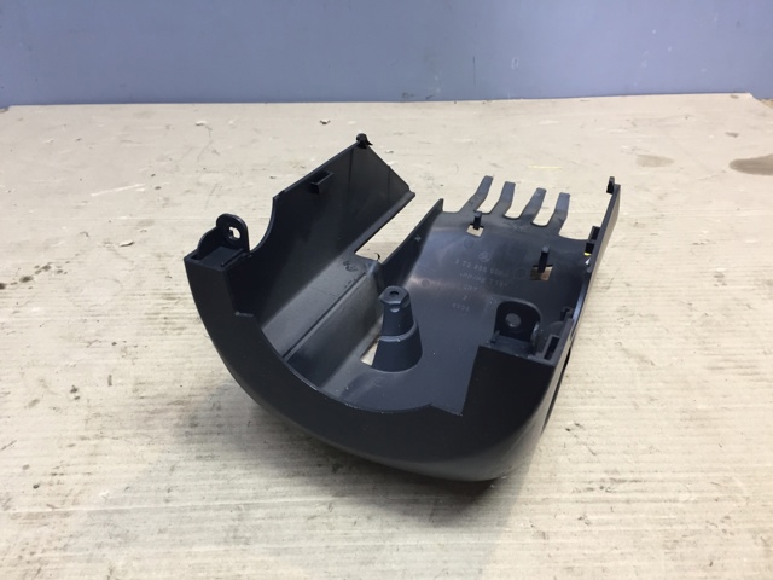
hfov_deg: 61.7
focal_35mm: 29
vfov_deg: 48.2
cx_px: 386
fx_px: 648
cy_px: 290
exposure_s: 1/33
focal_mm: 4.15
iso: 100
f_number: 2.2
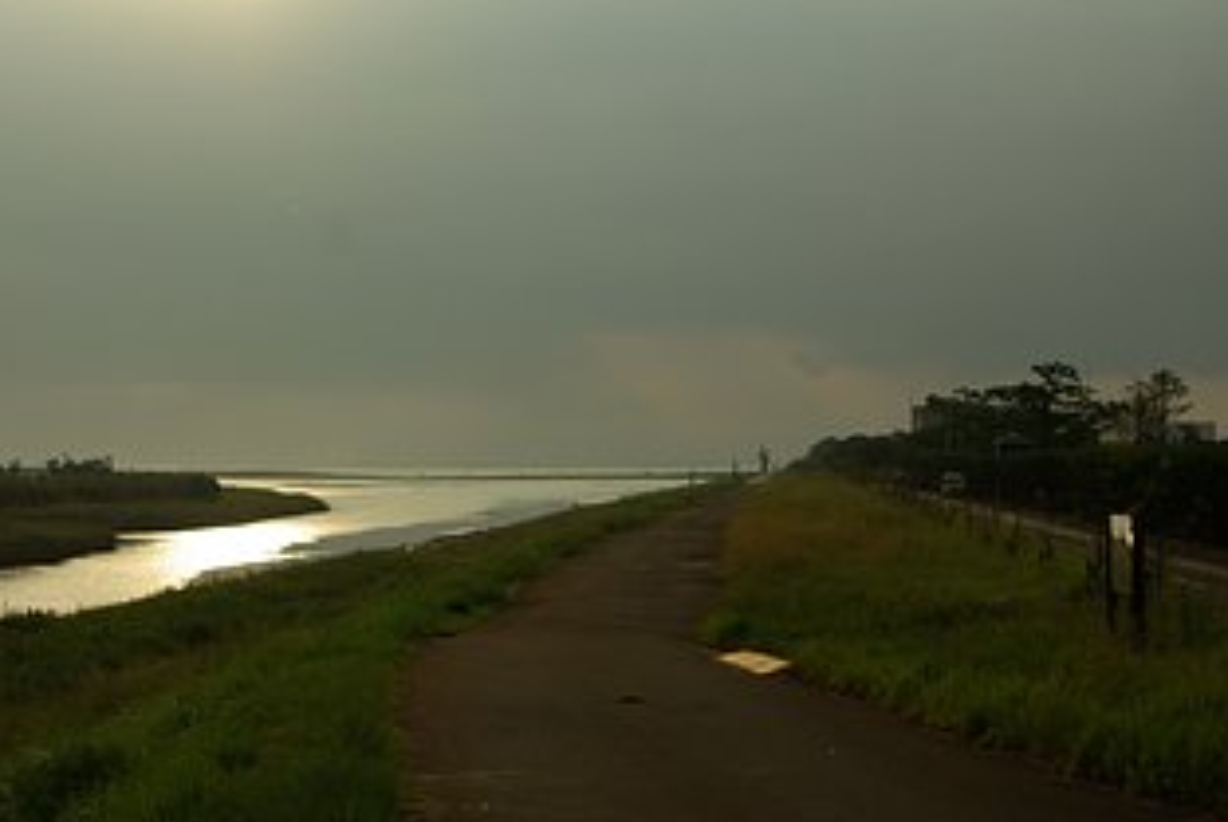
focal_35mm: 69
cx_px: 299
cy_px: 269
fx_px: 2357
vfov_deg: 19.7
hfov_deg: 28.7
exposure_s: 1/640
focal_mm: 28
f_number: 5.6
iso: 100
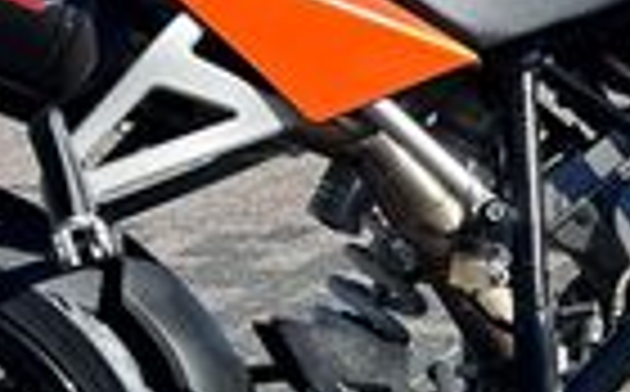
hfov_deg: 16.3
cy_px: 279
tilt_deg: -10.7
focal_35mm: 126
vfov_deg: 10.3
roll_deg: +0.6
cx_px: 621
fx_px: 2160
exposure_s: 1/1779
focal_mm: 5.7
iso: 50
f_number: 1.5
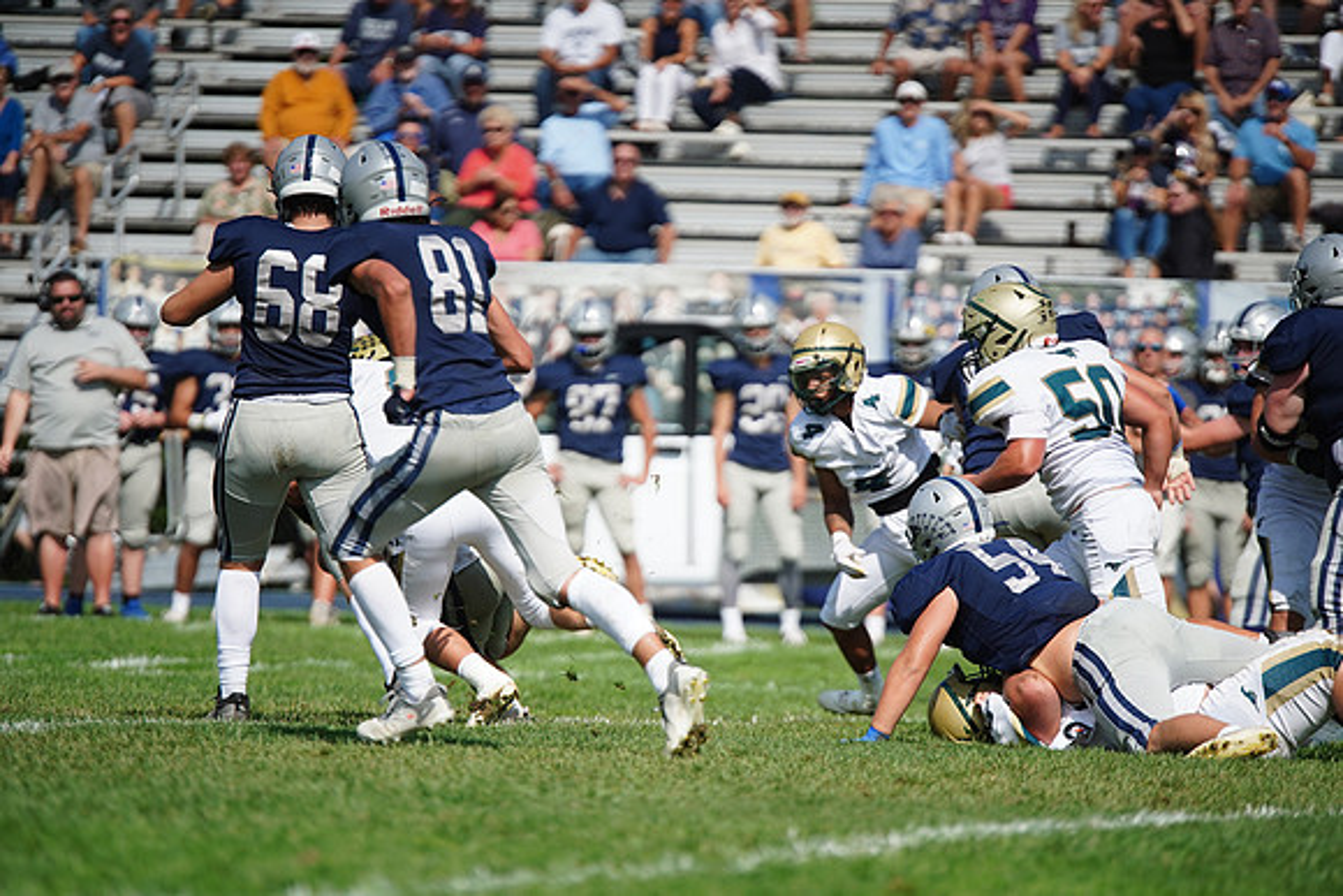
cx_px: 672
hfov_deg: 6.9
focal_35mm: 300
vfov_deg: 4.6
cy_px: 448
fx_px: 11194
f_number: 2.8
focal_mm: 300
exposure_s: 1/8000
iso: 500
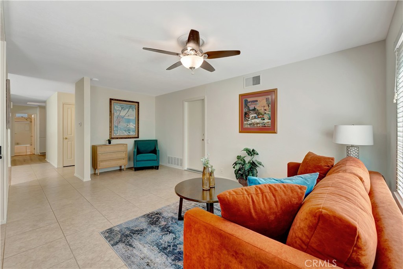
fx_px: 168
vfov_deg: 77.3
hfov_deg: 100.4
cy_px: 134
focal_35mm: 15
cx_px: 202
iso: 100
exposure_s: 1/15
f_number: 5.6
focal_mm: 10
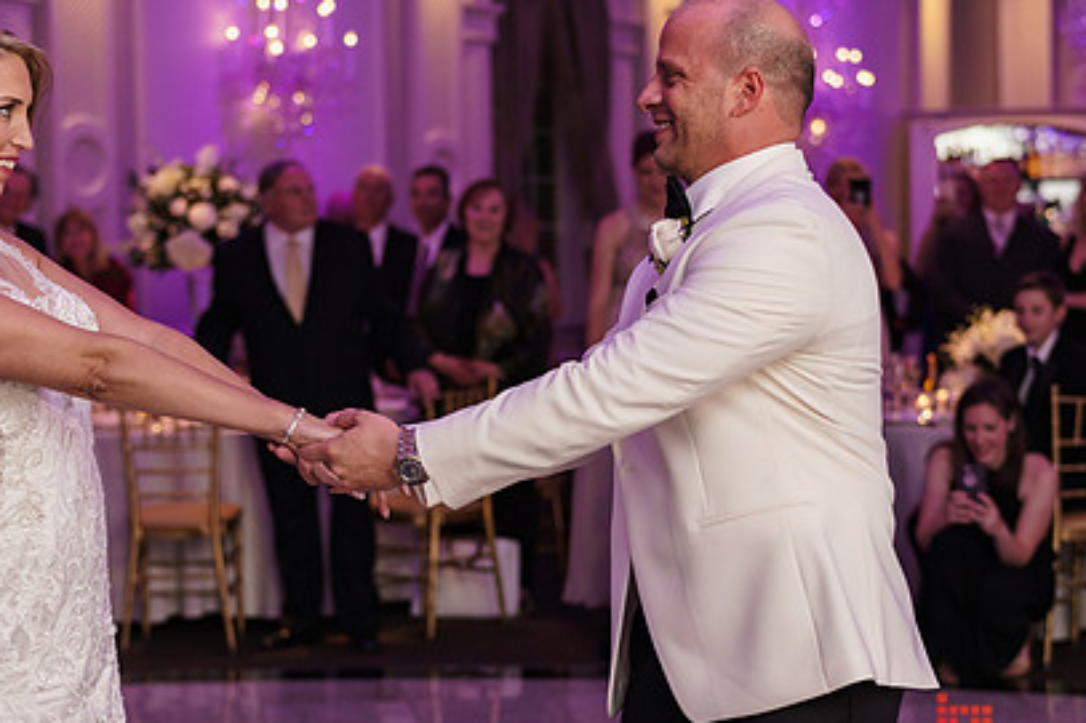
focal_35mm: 88
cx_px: 533
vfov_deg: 15.5
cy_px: 435
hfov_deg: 23.1
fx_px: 2653
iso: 500
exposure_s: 1/250
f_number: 2
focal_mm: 50
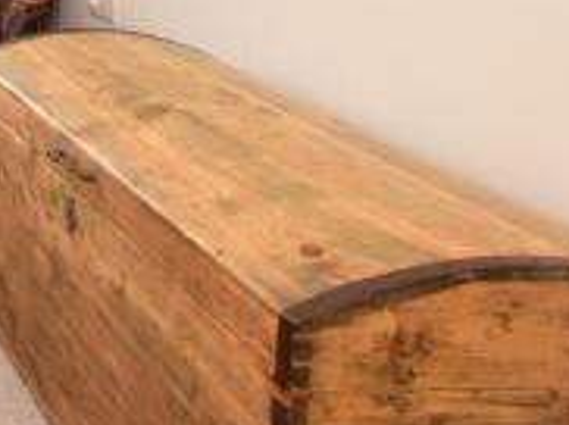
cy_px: -227
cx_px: -338
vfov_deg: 22.5
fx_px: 854
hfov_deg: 25.1
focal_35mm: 52
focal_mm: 10
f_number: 8
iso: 400
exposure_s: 1/50
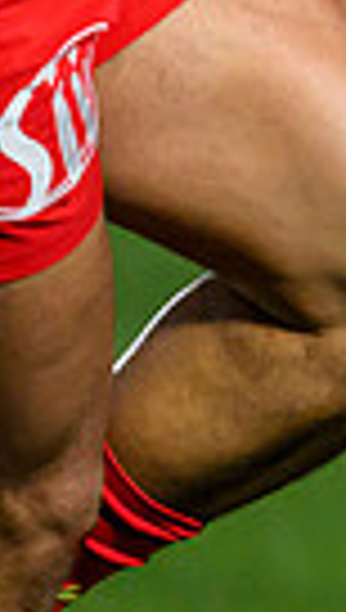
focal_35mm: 2185
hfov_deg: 0.6
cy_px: -127
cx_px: 1379
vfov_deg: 1.0
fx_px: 35462
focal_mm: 400
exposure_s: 1/2500
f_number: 3.2
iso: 5000
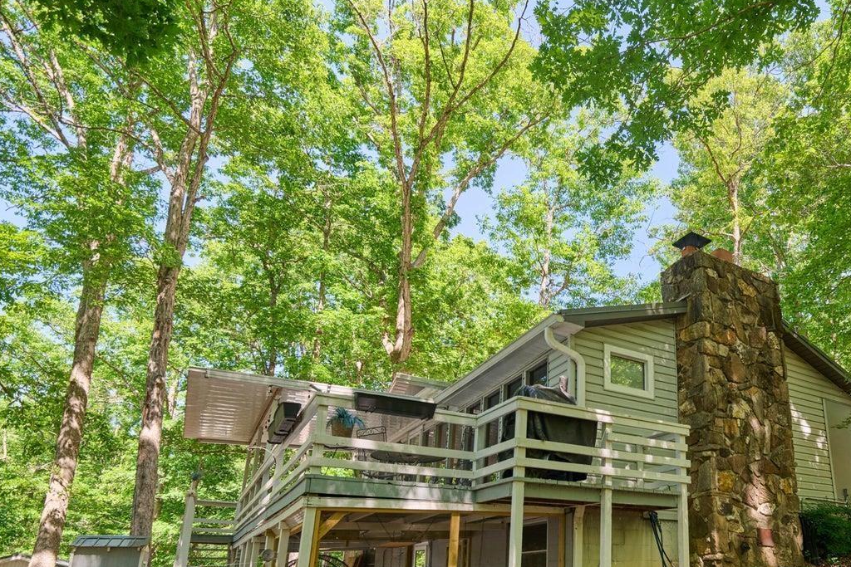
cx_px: 592
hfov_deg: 70.8
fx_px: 567
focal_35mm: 24
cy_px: 417
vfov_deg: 51.2
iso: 500
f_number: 3.5
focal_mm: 16
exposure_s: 1/10000
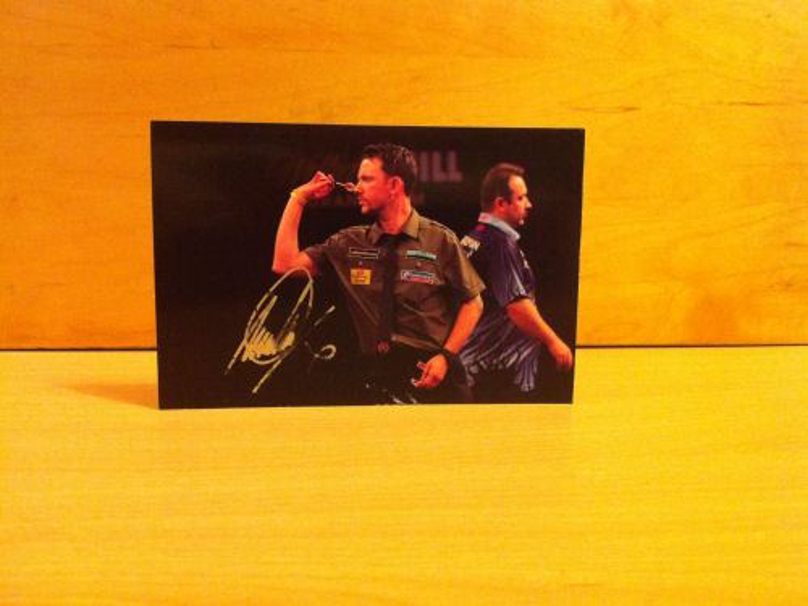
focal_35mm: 35
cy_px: 303
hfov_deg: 52.6
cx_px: 404
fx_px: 817
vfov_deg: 40.7
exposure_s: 1/15
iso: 500
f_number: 2.8
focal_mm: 3.85
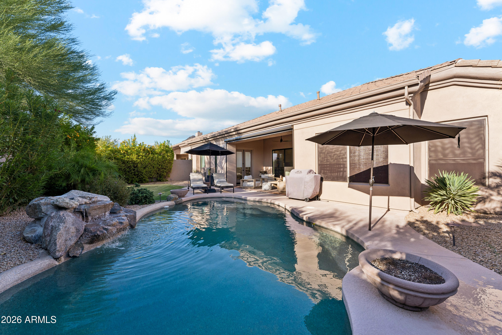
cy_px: 168
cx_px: 251
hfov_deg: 101.9
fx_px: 204
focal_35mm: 15
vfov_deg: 78.8
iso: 200
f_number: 8
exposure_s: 1/250
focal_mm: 14.6
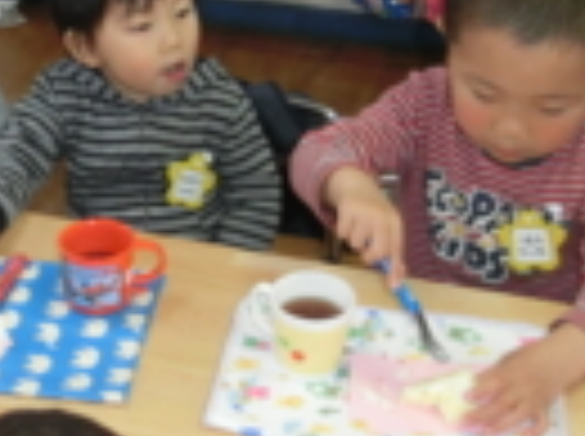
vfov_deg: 19.6
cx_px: 166
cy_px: 76
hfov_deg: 26.1
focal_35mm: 74
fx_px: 1248
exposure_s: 1/125
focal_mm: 4.24
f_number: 3
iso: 400
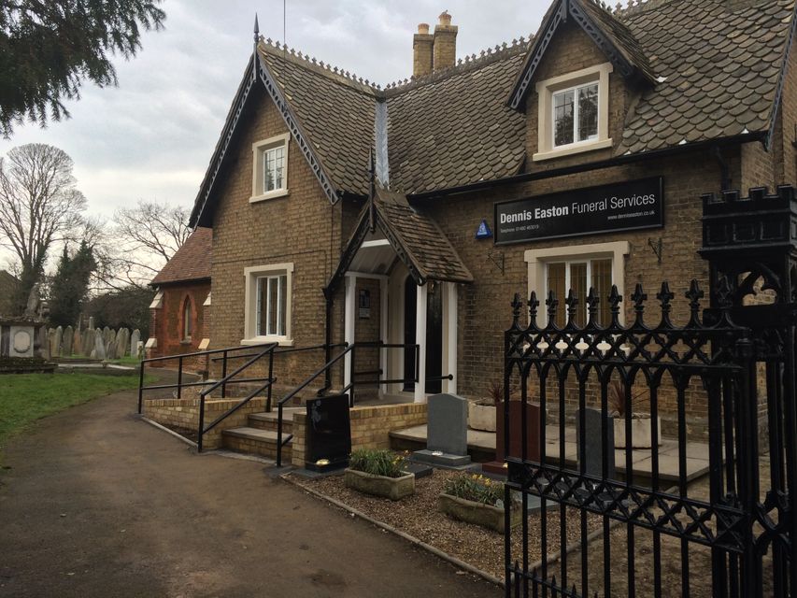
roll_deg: -0.6
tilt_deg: +0.7
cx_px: 398
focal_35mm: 29
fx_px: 668
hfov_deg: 61.7
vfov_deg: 48.2
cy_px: 299
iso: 32
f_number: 2.2
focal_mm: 4.15
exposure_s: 1/169
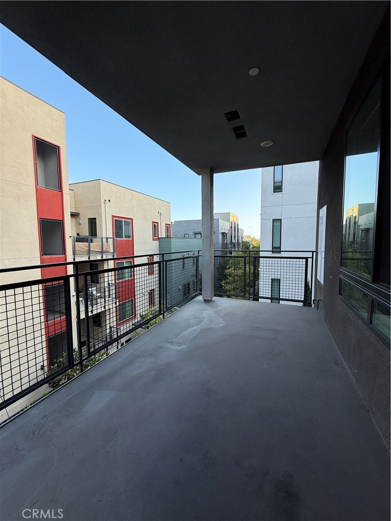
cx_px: 196
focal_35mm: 14
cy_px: 260
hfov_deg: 85.7
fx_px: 211
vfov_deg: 102.1
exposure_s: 1/448
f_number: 2.2
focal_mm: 2.22
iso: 50
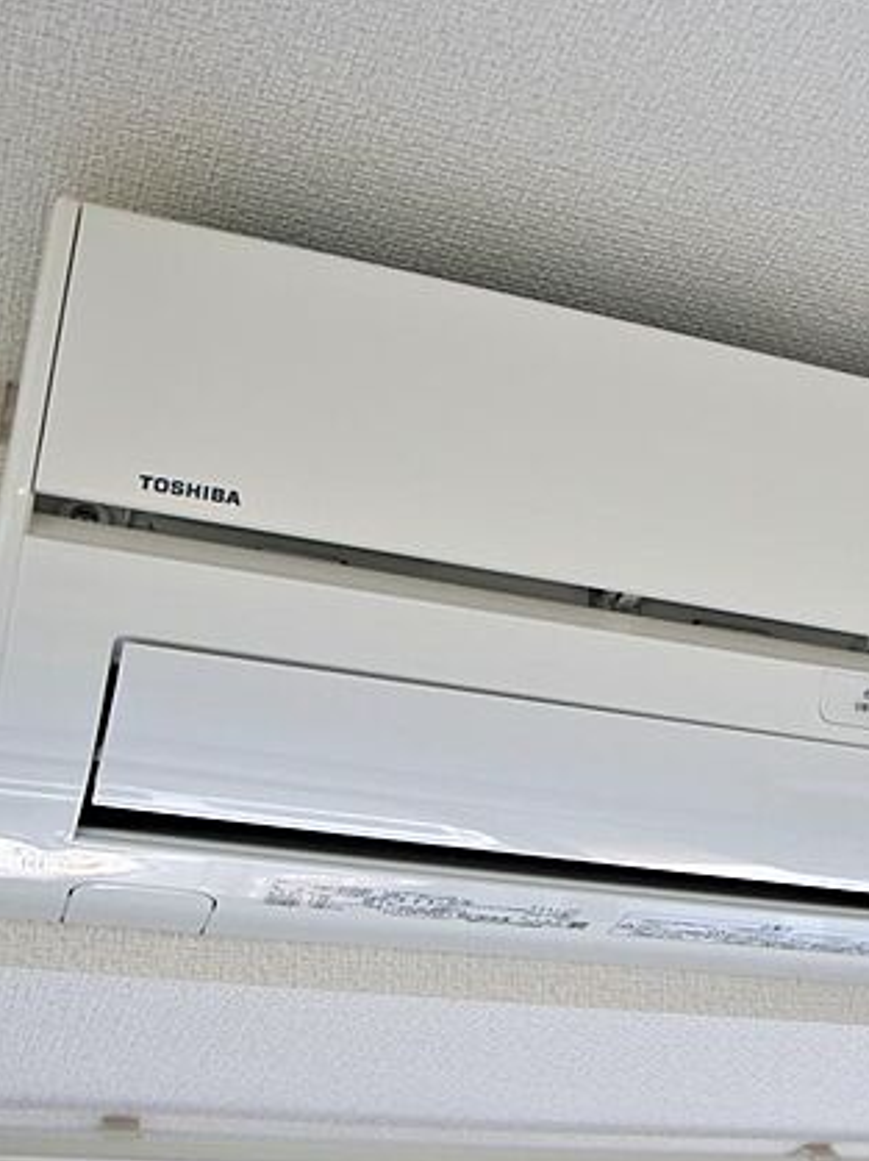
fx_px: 1776
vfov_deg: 36.2
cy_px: 578
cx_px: 752
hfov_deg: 26.7
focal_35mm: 53
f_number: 5.6
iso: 100
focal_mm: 24
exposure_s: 1/50
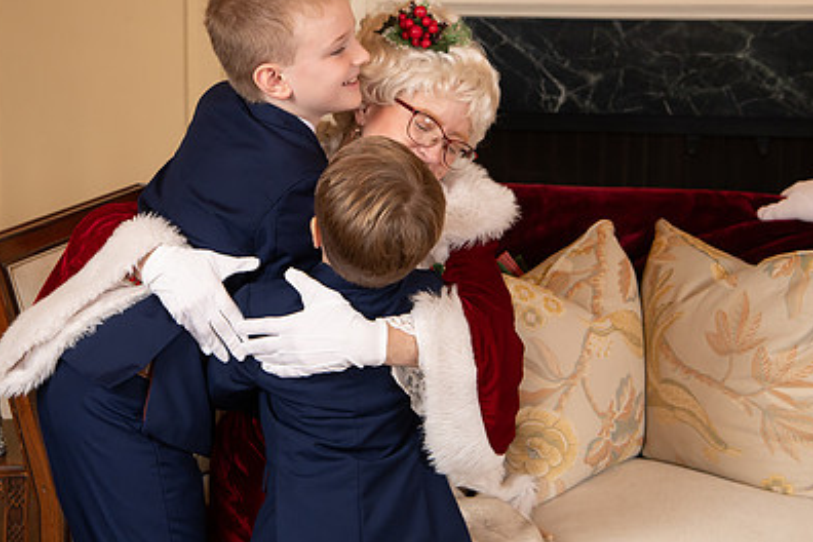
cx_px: 304
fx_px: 1874
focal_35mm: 83
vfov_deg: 16.4
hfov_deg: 24.4
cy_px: 184
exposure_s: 1/200
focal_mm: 50
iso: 1600
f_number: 5.6
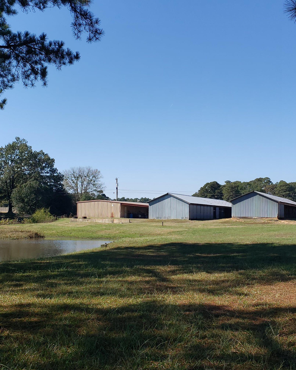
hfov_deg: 50.0
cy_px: 197
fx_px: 318
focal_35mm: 29
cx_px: 156
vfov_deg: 60.4
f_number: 2.4
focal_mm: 4.3
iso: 50
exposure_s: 1/1206
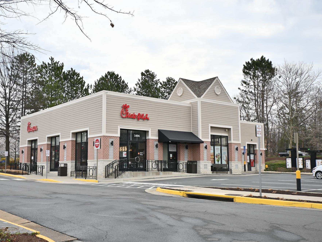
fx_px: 372
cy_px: 120
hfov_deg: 46.7
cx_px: 140
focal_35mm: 40
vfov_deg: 36.0
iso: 100
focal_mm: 24
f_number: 7.1
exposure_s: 1/250
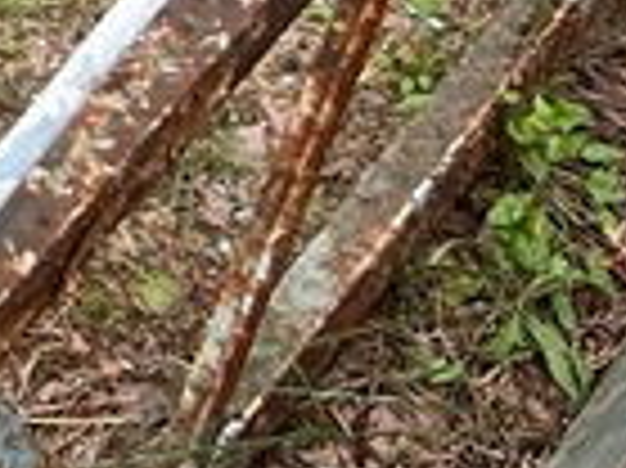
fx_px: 3469
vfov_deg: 6.8
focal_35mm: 192
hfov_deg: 9.3
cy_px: -1062
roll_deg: +4.6
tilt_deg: -19.9
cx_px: -815
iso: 40
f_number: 1.5
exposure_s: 1/275
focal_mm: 5.7
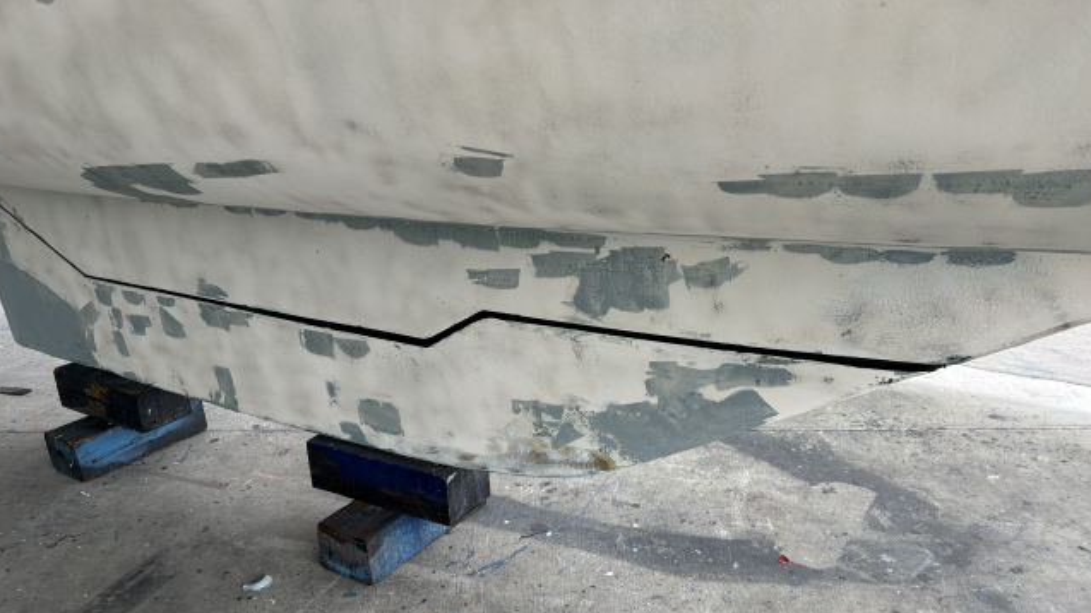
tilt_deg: -21.2
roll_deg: +2.4
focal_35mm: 30
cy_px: 377
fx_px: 868
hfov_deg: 64.3
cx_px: 534
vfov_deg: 38.7
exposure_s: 1/290
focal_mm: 5.96
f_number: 1.6
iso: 50
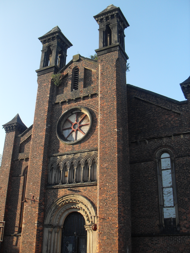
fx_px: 271
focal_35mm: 37
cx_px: 95
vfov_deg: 50.1
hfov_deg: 38.7
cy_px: 126
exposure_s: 1/45
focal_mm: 6.3
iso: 80
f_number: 8.9
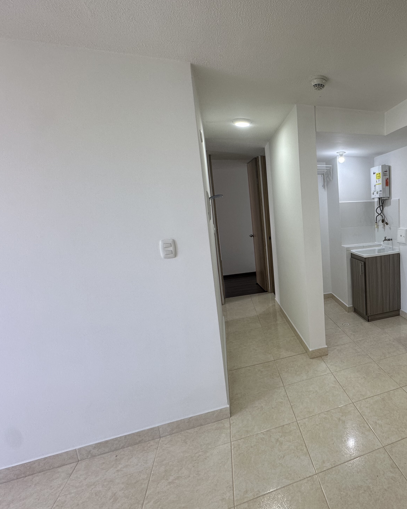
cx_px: 334
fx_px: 286
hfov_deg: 63.7
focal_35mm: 19
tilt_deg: -8.7
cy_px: 251
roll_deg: +1.7
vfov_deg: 83.3
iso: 100
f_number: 2.2
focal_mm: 2.22
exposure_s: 1/120
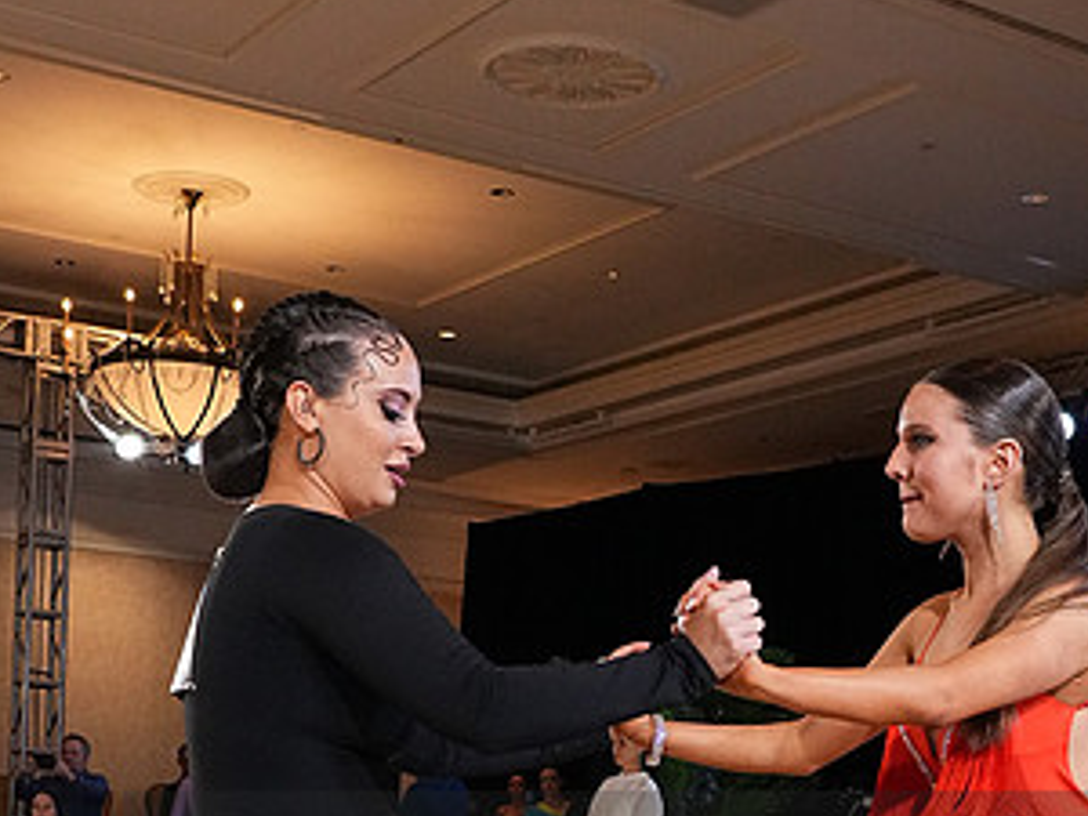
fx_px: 2106
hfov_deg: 28.9
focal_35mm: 67
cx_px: 626
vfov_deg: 20.8
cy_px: 914
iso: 5000
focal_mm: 24
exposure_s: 1/200
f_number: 7.1
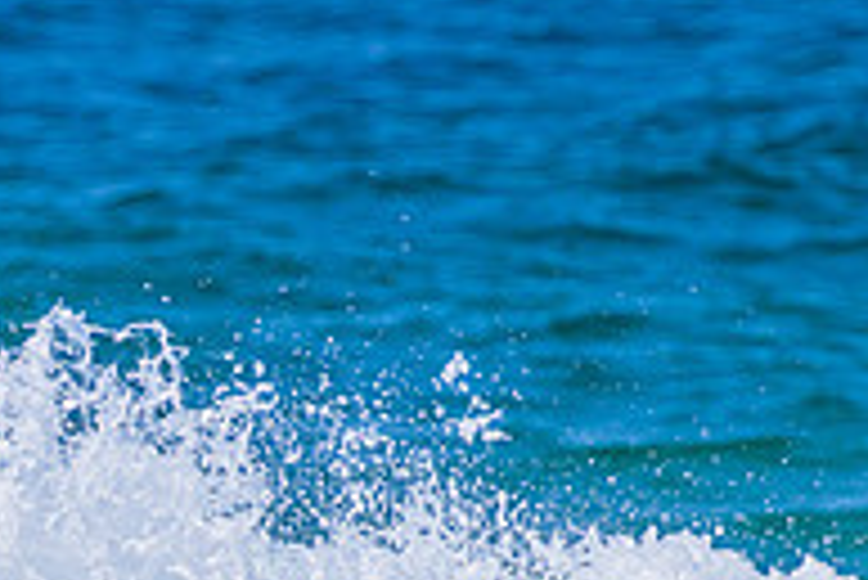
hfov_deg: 0.9
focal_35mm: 2399
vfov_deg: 0.6
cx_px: 198
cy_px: 839
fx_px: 57884
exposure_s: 1/2000
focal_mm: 800
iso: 640
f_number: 11
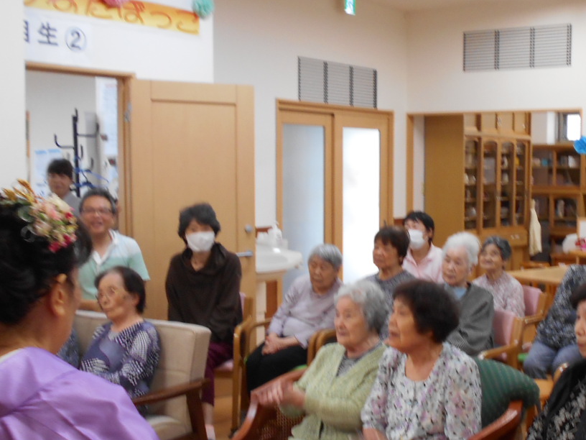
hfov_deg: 36.6
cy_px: 258
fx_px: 863
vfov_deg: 28.5
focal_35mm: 51
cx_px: 437
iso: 160
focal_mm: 4.6
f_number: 3.2
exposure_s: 1/30
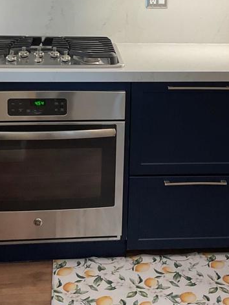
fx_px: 555
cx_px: 143
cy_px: 63
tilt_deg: -14.3
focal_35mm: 63
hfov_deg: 23.3
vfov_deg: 30.0
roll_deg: -0.6
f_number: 1.8
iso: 40
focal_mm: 3
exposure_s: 1/60
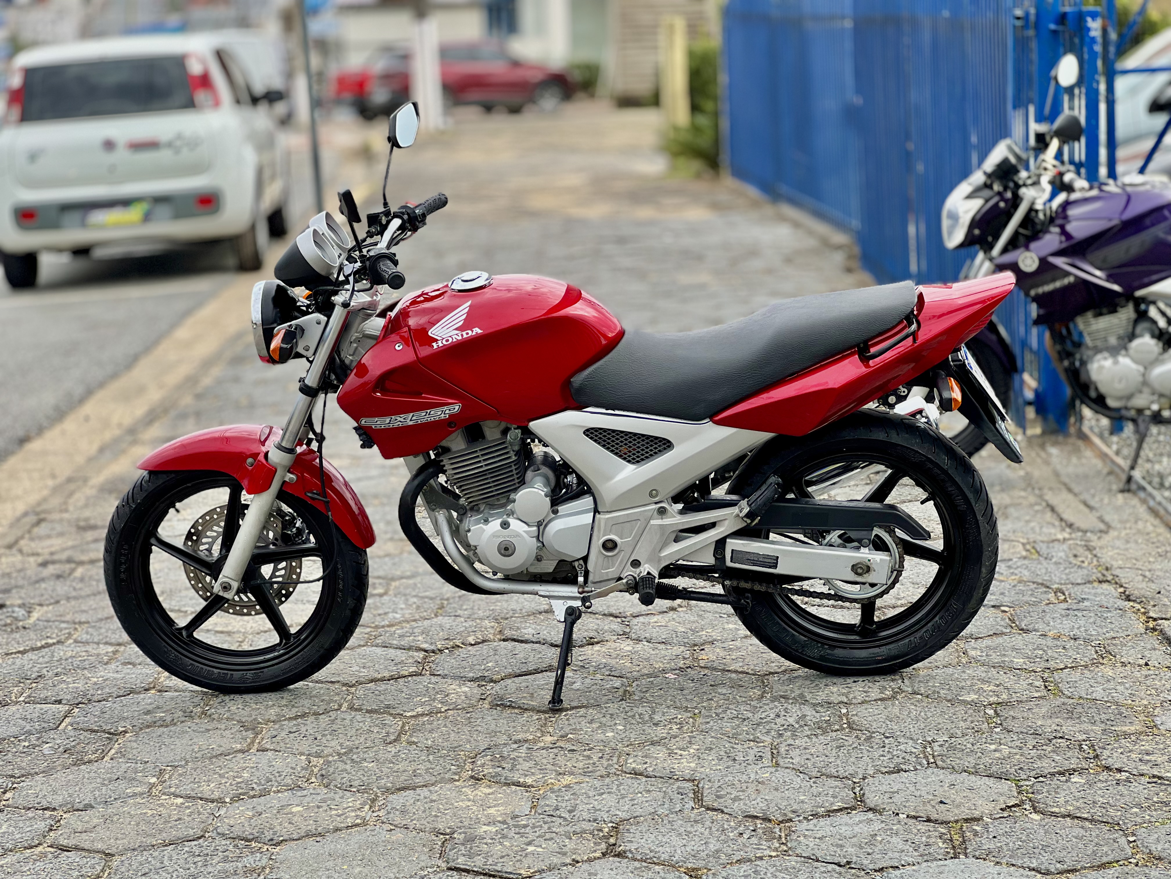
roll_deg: +3.1
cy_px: 440
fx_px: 2605
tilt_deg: -8.8
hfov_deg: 25.3
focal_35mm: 77
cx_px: 586
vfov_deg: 19.1
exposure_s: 1/121
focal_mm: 9
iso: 32
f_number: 2.8
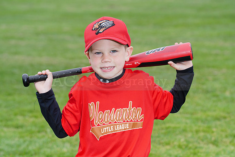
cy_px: 78
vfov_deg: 6.9
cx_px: 118
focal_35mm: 200
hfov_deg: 10.3
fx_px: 1306
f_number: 9
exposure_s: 1/250
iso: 200
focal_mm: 200
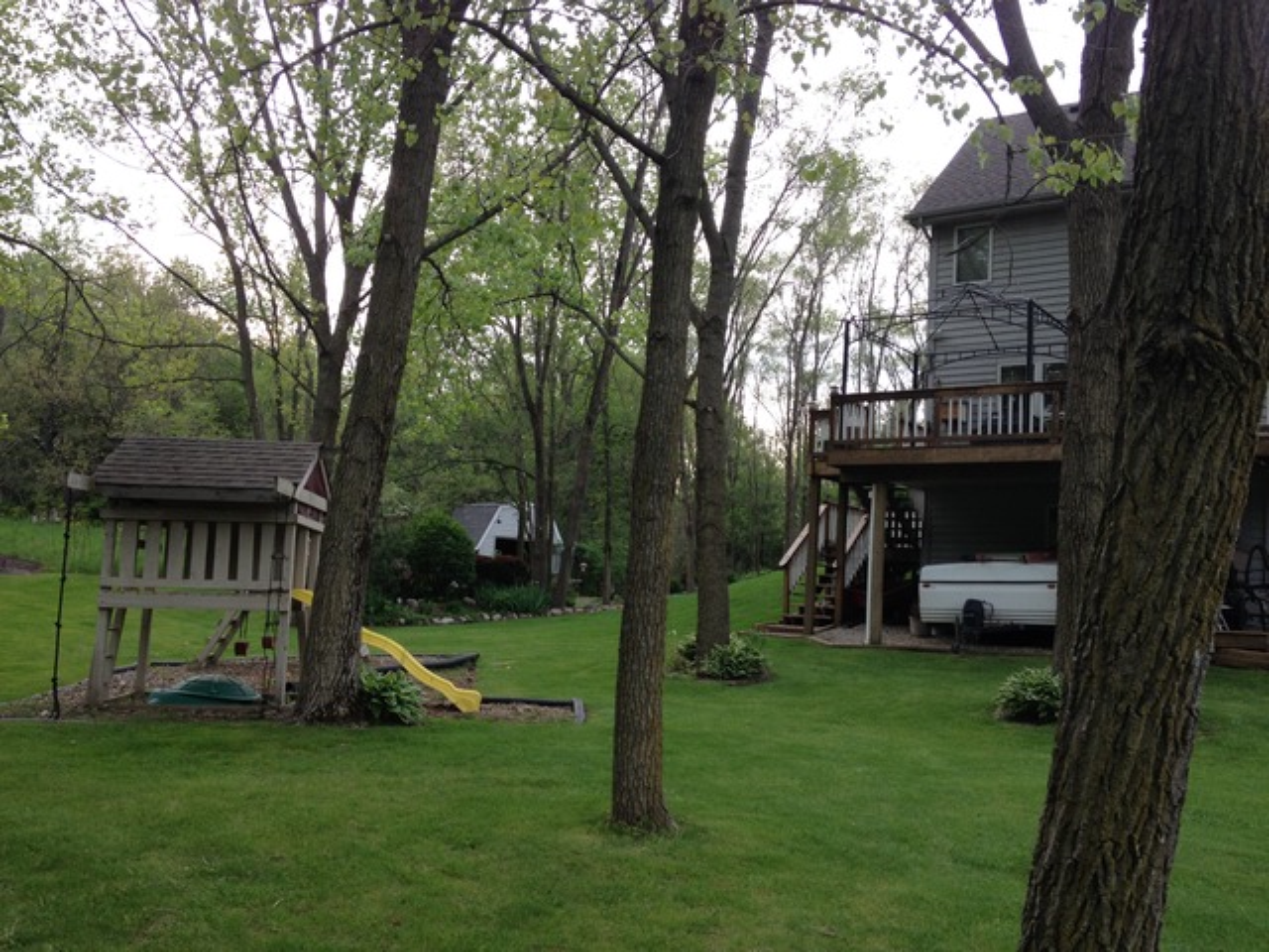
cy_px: 476
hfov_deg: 52.6
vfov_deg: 40.7
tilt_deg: +5.9
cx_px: 634
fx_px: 1283
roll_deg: -3.4
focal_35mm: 35
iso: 50
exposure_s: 1/120
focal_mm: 4.28
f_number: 2.4
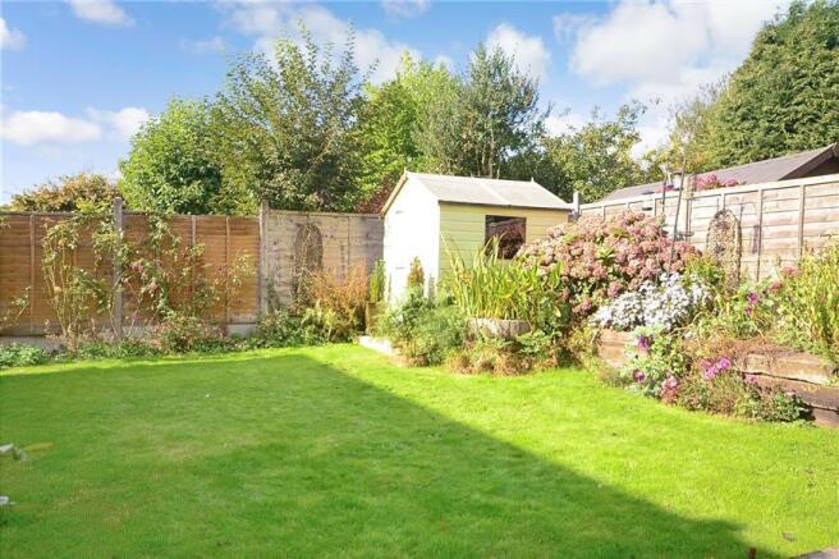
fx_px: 699
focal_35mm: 30
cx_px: 420
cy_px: 280
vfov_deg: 43.6
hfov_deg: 61.9
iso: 200
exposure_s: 1/80
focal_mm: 20
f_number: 7.1
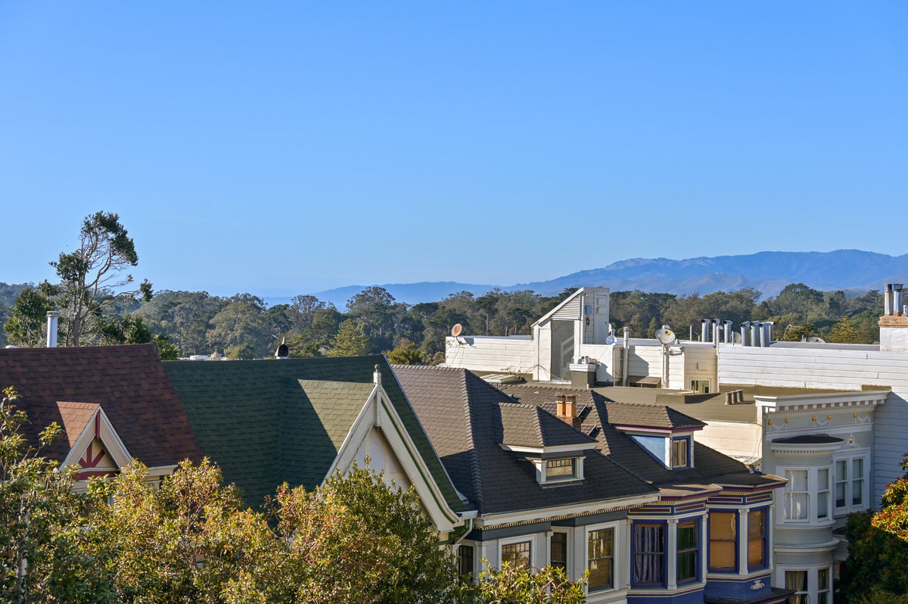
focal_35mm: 62
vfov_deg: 21.9
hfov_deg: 32.4
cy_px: 302
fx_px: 1562
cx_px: 454
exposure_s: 1/2000
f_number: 6
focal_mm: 62
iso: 400
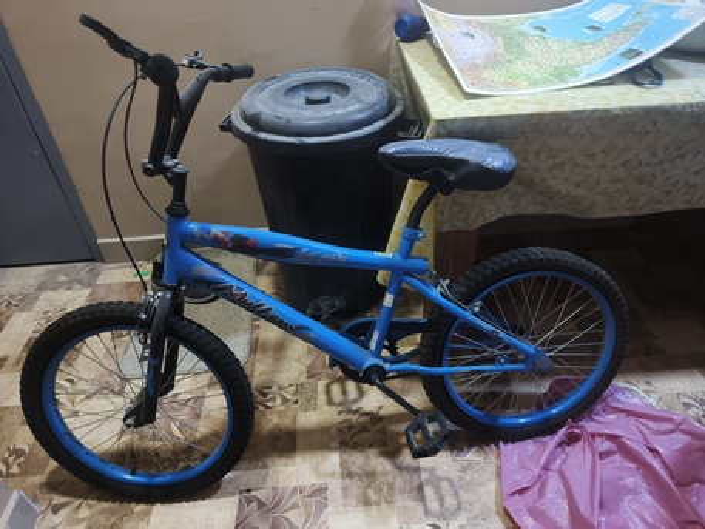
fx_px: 469
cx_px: 352
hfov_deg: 73.9
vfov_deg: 58.9
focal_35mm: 23
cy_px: 264
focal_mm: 5.25
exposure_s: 1/30
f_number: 1.7
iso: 2829
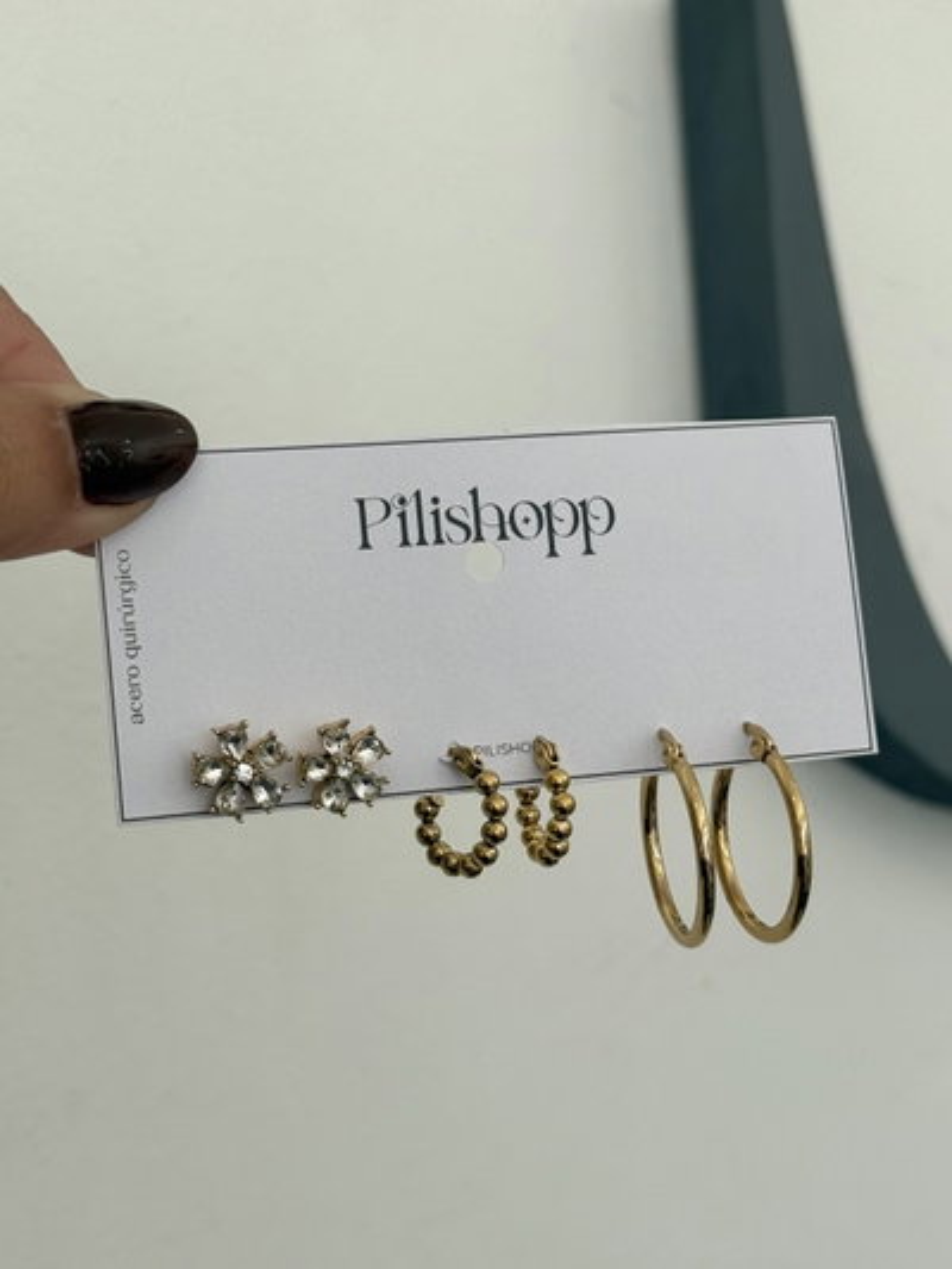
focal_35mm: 48
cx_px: 476
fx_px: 1759
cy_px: 634
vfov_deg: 39.6
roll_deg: +4.7
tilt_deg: -1.2
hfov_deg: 30.3
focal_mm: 6.76
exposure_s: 1/503
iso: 64
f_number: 1.78
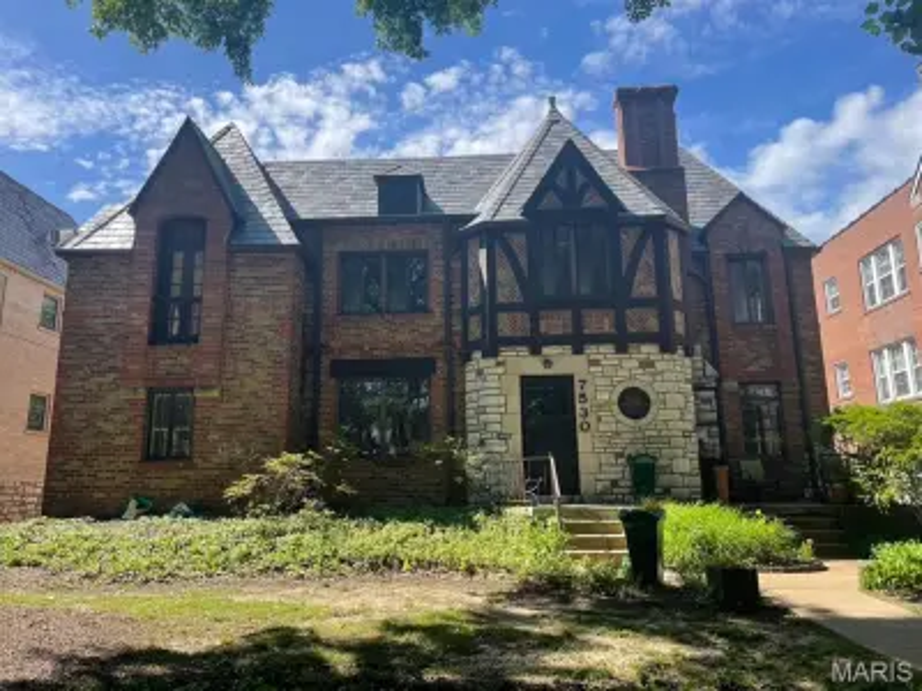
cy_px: 346
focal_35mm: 26
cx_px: 461
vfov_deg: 53.1
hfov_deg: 67.3
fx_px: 693
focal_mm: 4.2
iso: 32
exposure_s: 1/1855
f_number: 1.6
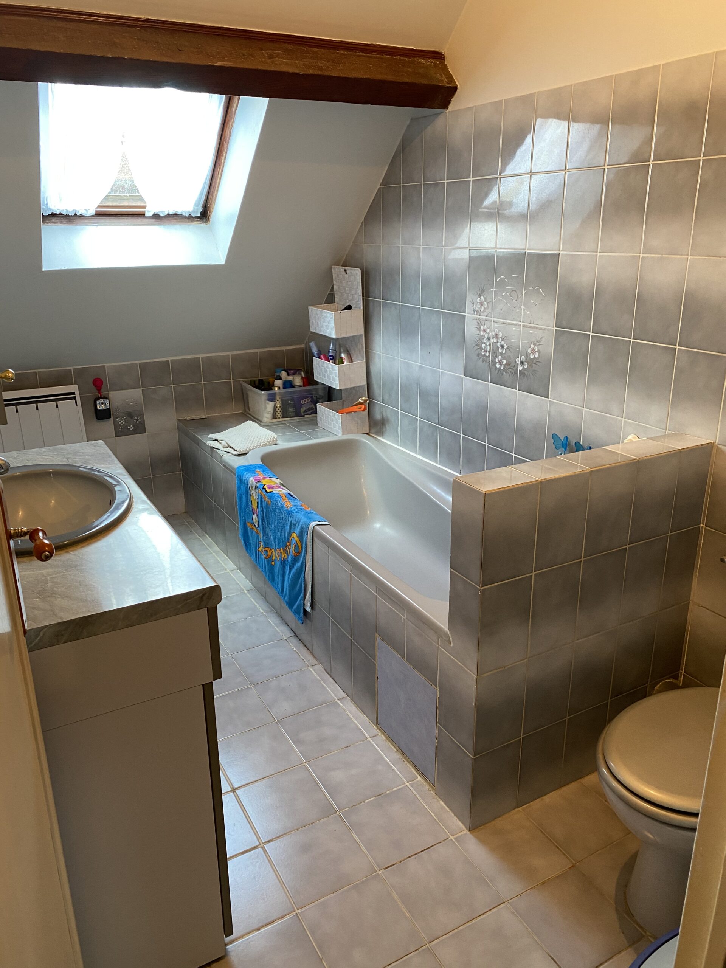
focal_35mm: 26
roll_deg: +0.5
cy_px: 484
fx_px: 727
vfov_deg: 67.3
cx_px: 363
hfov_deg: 53.1
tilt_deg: -19.0
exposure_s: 1/50
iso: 125
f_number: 1.8
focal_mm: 4.25
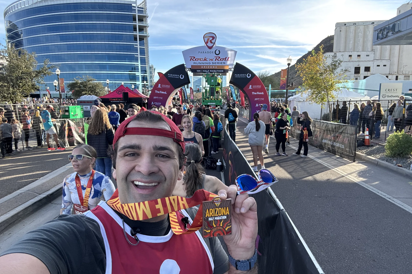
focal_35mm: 24
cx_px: 206
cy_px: 151
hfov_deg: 73.7
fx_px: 275
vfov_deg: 53.0
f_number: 1.9
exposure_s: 1/179
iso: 25
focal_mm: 2.69
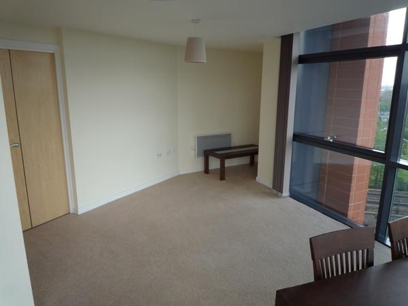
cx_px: 204
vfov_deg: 54.9
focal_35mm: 25
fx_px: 295
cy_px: 153
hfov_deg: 69.4
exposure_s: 1/160
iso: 100
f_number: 2.8
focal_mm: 4.4
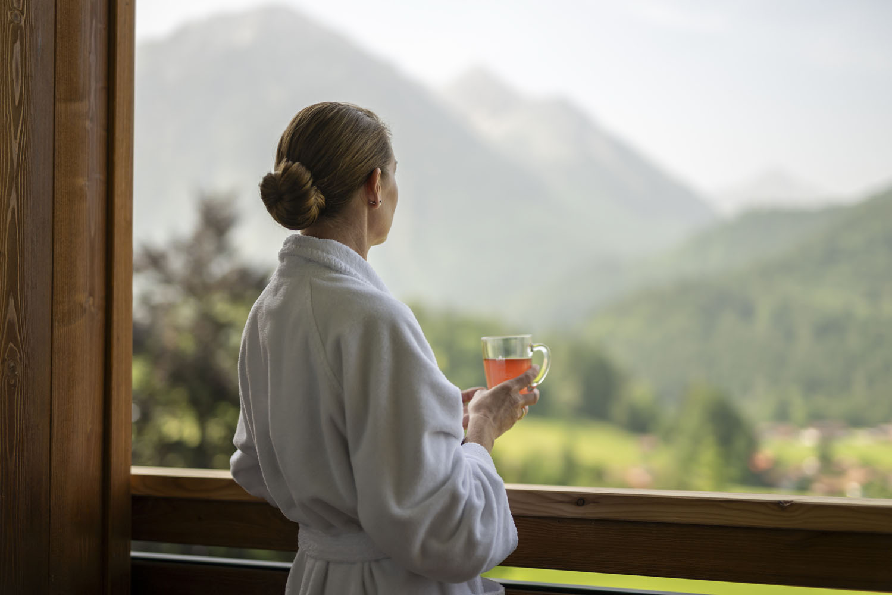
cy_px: 298
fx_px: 1239
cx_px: 446
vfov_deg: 27.0
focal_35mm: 50
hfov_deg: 39.6
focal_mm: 50
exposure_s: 1/5000
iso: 200
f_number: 1.4
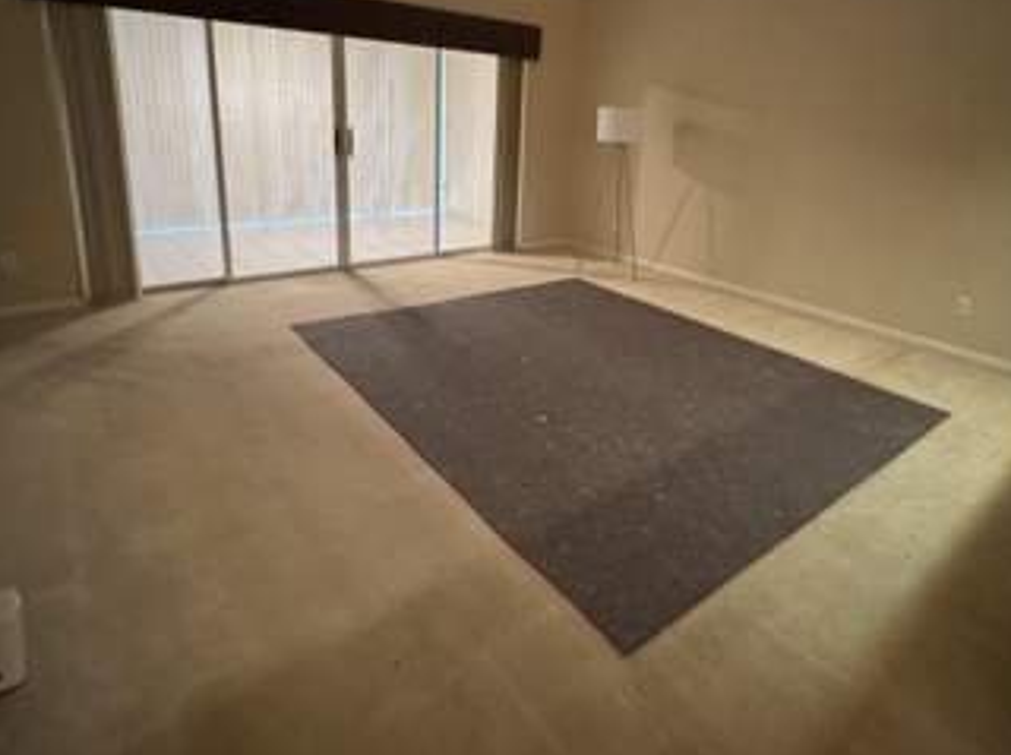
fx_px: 612
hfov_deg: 78.9
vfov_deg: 62.1
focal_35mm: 21
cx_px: 547
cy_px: 267
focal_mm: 2.22
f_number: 2.2
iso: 1000
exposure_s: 1/40
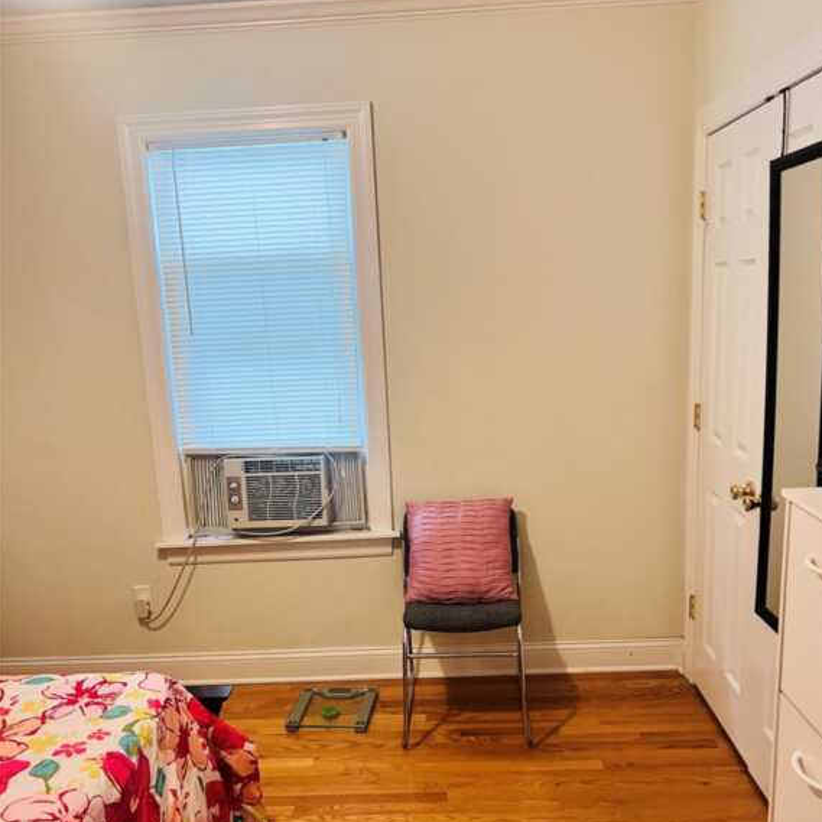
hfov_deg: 52.5
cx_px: 415
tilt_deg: -13.5
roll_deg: +2.4
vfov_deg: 52.3
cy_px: 471
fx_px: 833
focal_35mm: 31
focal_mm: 5.7
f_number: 1.5
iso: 320
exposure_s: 1/60
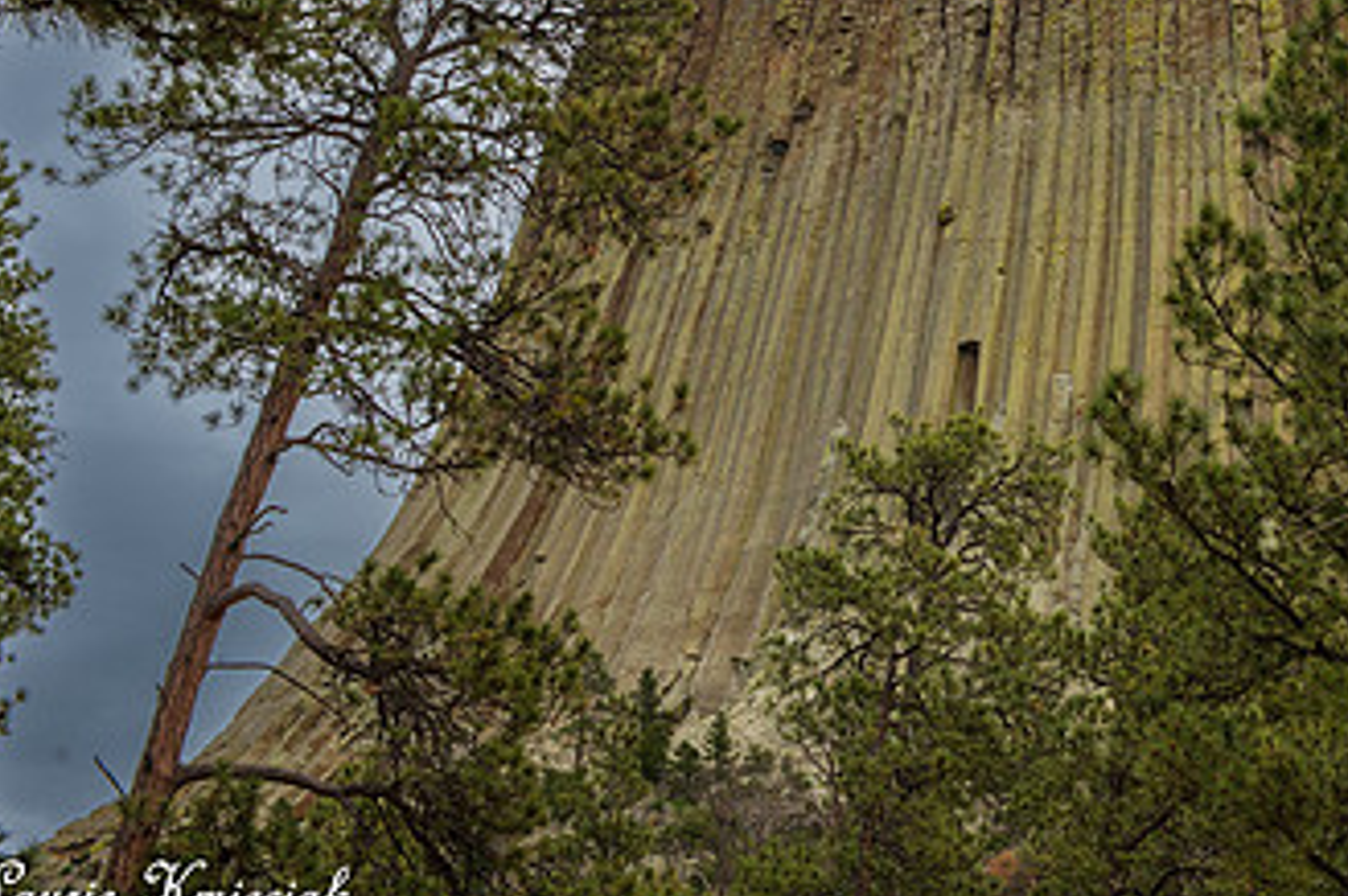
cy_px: 140
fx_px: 3180
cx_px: 1085
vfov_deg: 15.9
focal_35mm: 85
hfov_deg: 23.6
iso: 450
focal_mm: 48
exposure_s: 1/640
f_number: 11
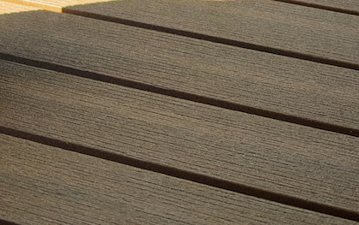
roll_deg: +0.4
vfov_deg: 8.2
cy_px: -165
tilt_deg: -13.7
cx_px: -1
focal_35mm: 155
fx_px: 1517
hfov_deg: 13.3
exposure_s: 1/1203
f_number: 1.78
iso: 100
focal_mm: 6.76
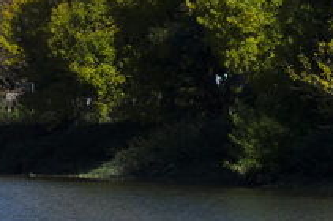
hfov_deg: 5.7
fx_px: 3362
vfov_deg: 3.7
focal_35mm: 364
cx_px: 76
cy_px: -240
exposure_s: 1/320
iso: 200
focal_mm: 50
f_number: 7.1
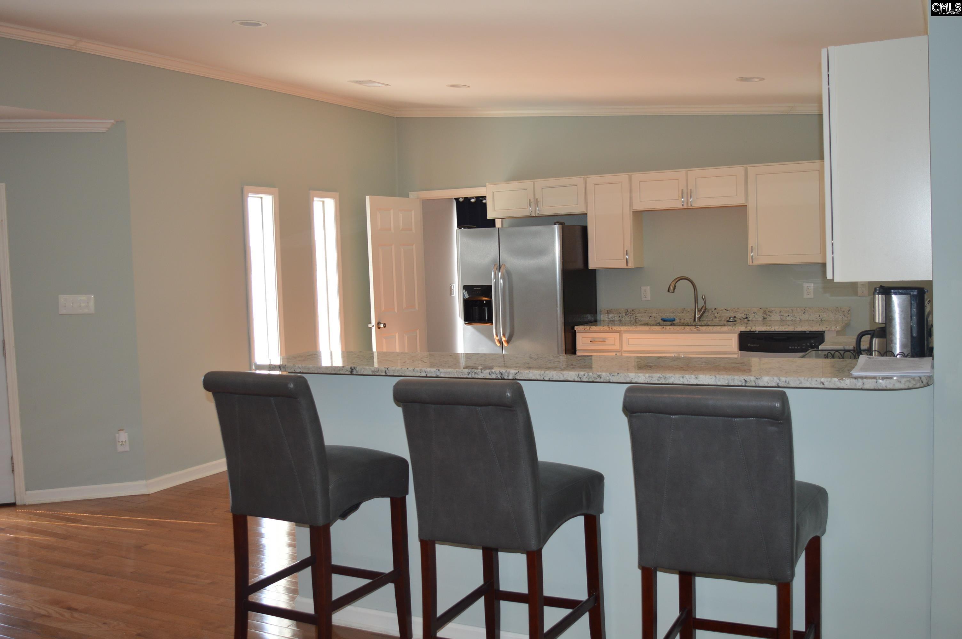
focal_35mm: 36
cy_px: 320
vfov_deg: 36.8
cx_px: 481
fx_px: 961
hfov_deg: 53.2
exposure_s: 1/125
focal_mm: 24
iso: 360
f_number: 4
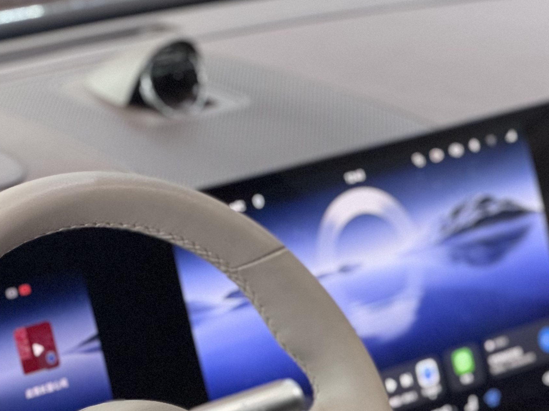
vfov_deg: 8.0
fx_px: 2902
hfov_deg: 10.8
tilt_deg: -20.6
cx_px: 157
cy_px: 482
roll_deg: +1.2
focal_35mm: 183
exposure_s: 1/40
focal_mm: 9
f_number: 2.8
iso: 800
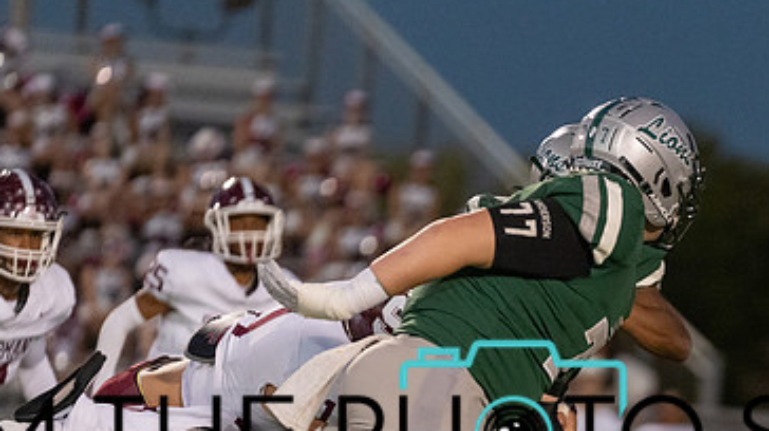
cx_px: 652
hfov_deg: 4.6
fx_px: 9514
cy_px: 517
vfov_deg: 2.6
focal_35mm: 467
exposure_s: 1/1250
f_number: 2.8
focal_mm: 200
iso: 5000
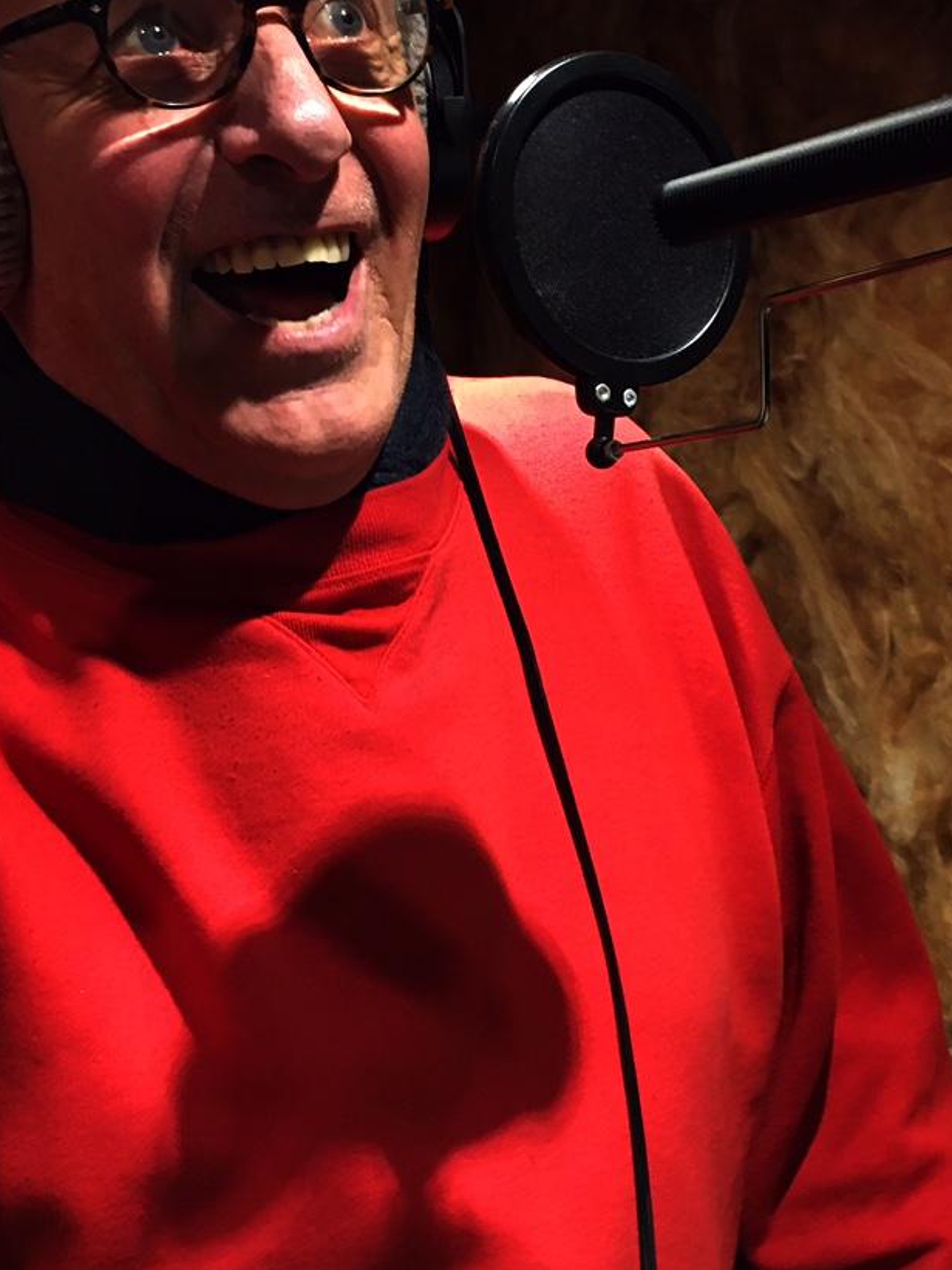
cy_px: 503
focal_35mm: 53
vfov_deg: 36.0
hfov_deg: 27.5
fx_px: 1943
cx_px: 567
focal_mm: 4.15
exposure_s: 1/17
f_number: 2.2
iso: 125
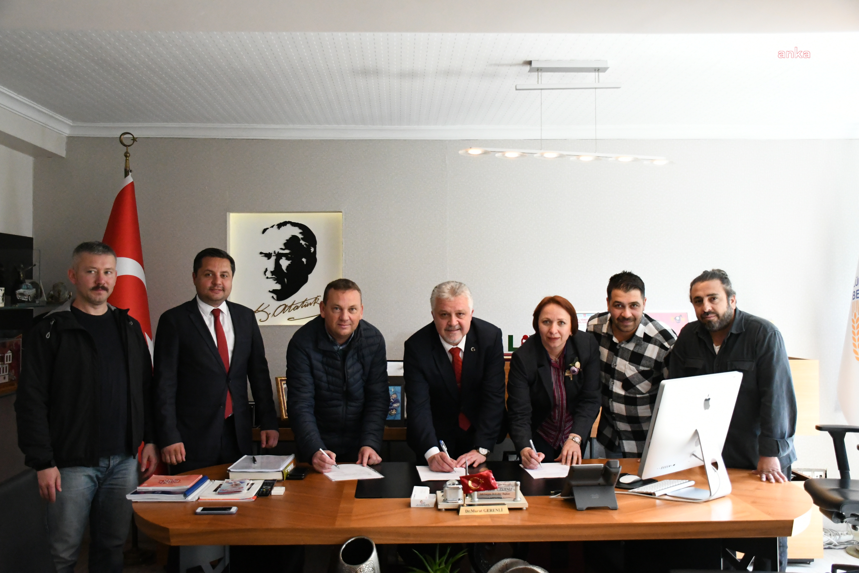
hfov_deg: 55.8
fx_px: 811
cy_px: 286
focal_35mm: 34
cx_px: 430
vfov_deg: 38.9
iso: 6400
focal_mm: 23
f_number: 3.8
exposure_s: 1/640
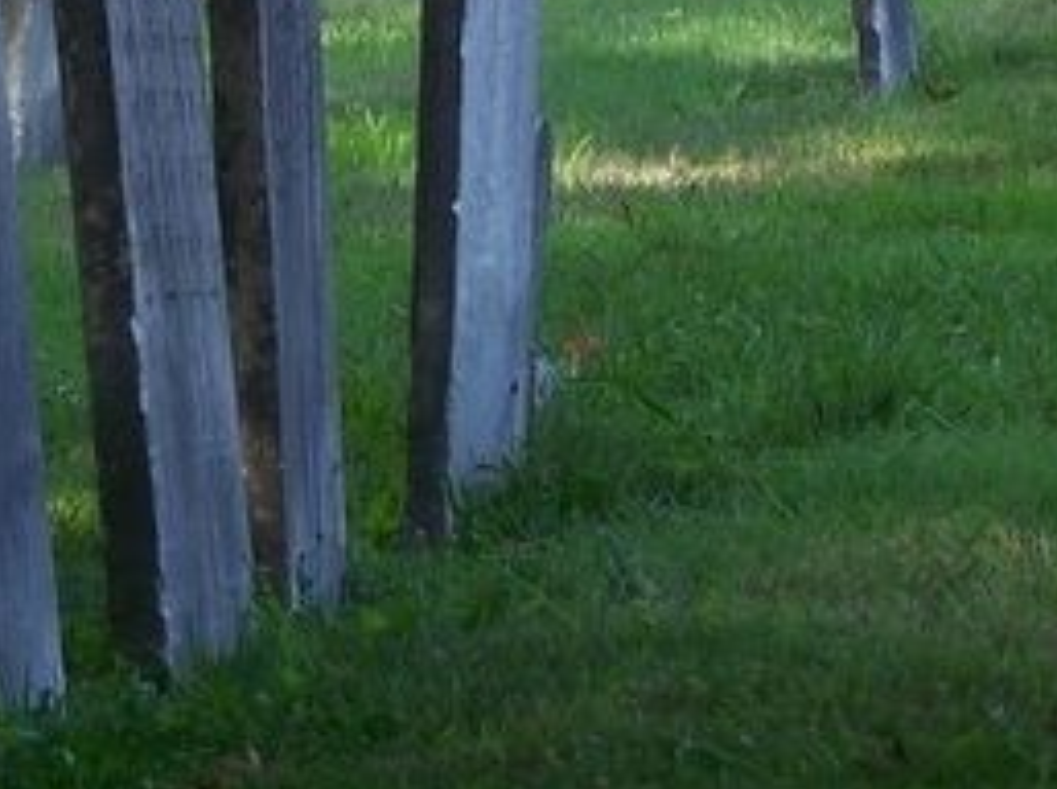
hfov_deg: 6.7
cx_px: 16
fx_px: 8934
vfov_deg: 5.0
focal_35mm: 293
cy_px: -205
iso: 64
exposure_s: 1/160
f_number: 3.2
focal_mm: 15.6
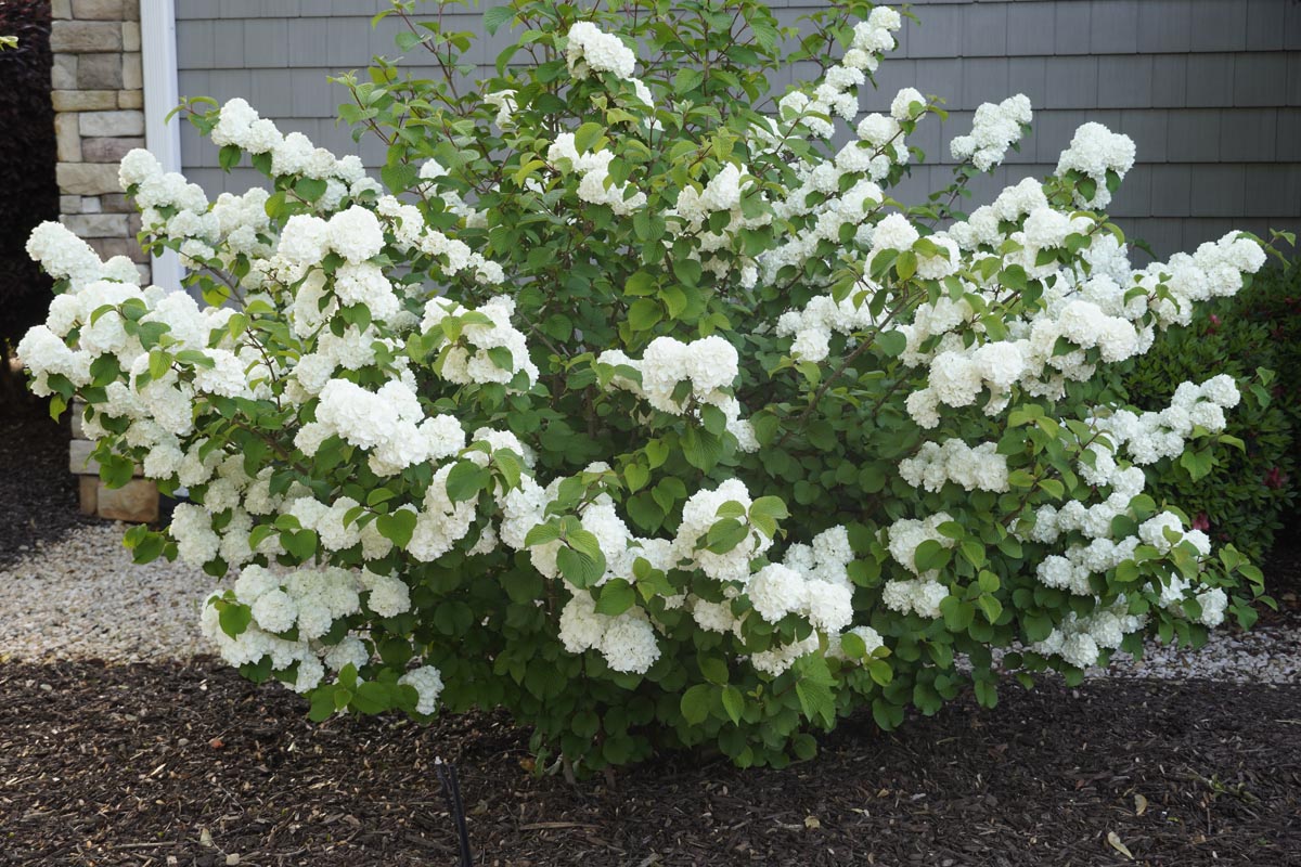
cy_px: 434
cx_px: 650
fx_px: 2114
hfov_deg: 34.2
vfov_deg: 23.2
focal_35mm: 58
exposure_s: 1/60
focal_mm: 39
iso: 160
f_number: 5.6
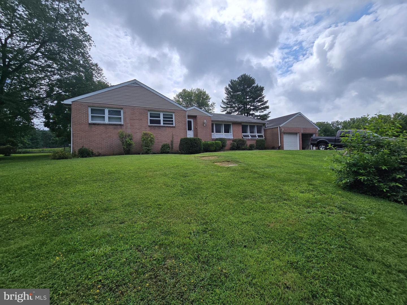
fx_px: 153
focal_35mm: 13
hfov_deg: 106.2
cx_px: 204
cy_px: 152
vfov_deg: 89.9
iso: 50
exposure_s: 1/4420
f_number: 2.2
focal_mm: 2.2
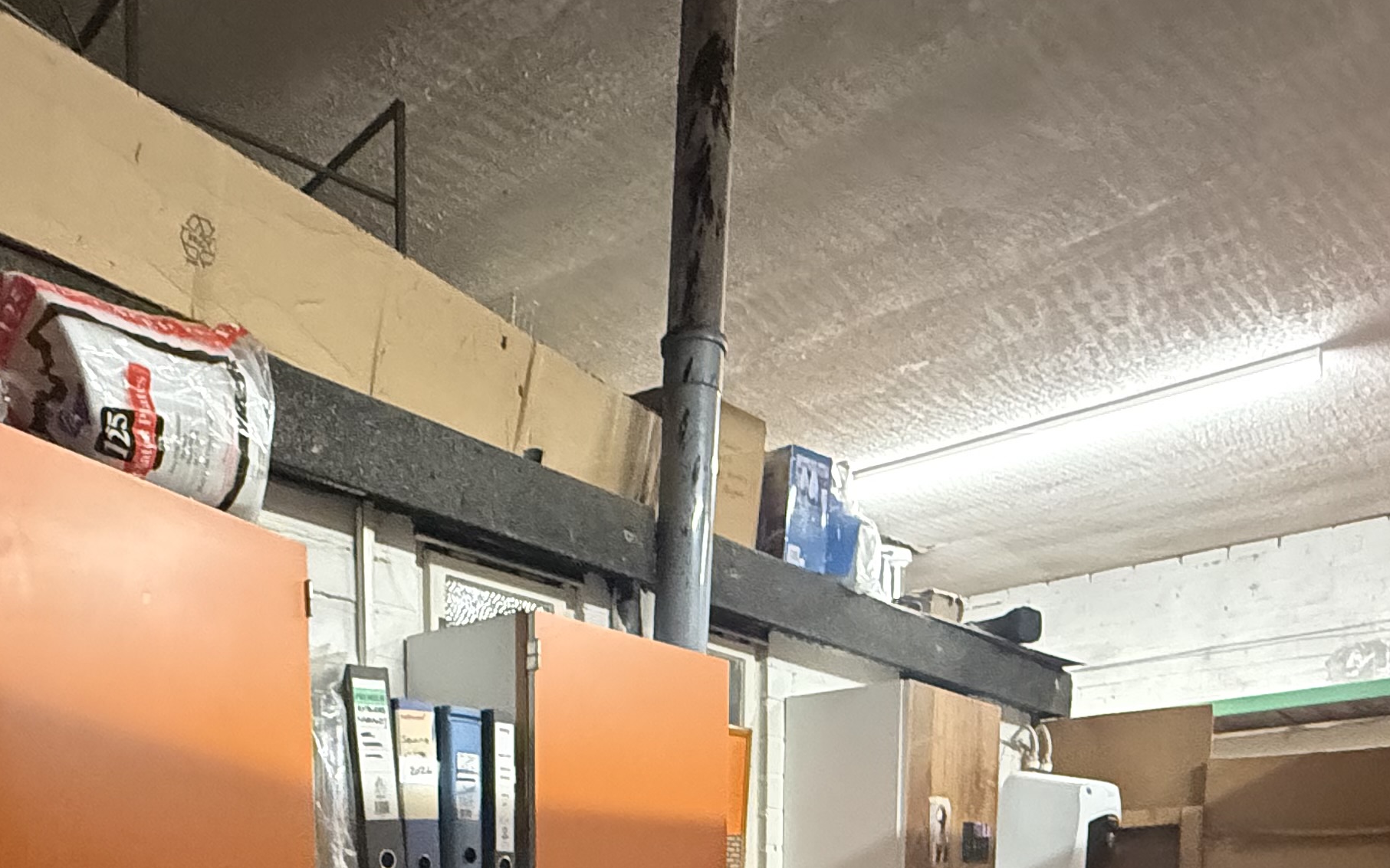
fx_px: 1250
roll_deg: -1.0
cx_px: 550
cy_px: 1026
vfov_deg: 32.2
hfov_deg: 57.7
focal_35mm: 33
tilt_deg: -5.0
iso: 1000
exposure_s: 1/50
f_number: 2.2
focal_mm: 2.22
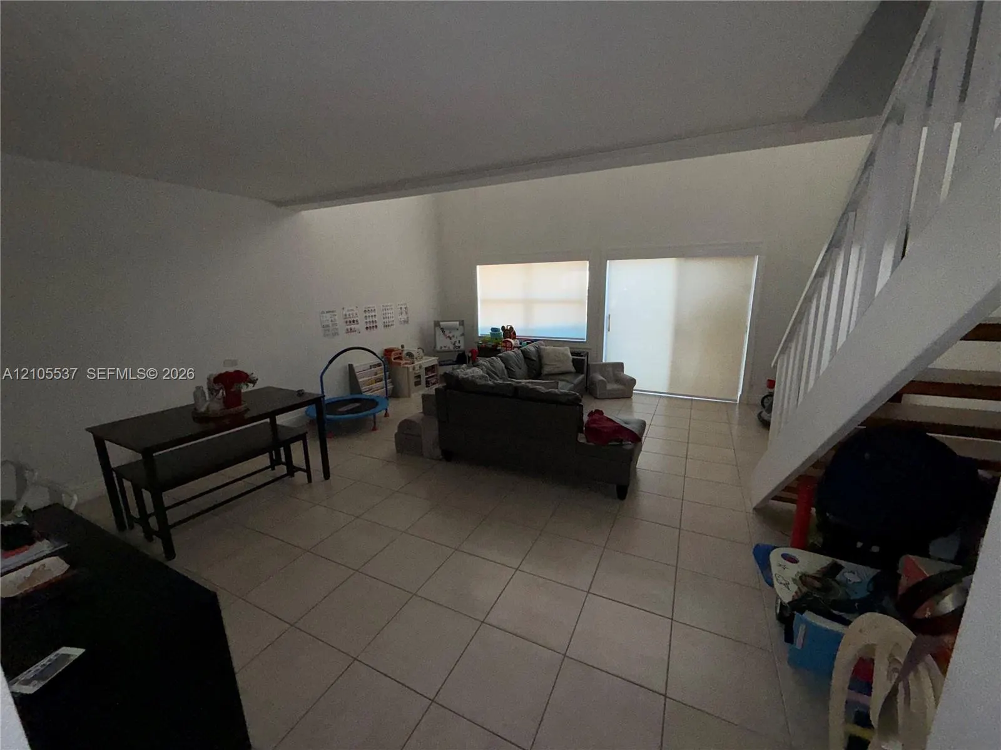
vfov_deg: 85.7
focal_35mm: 14
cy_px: 375
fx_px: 405
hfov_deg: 102.1
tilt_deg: -12.9
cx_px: 500
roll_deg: +0.5
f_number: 2.2
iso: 80
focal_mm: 2.22
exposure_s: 1/104
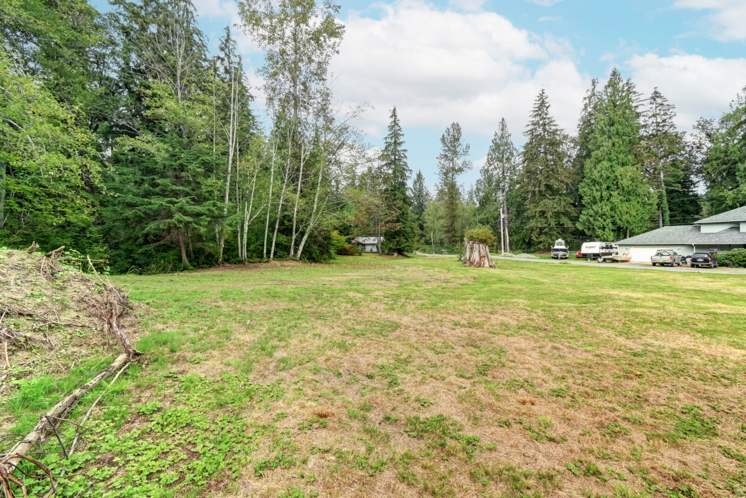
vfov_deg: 77.3
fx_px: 311
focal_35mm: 15
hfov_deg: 100.4
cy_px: 249
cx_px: 373
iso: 800
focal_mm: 10
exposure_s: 1/30
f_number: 11
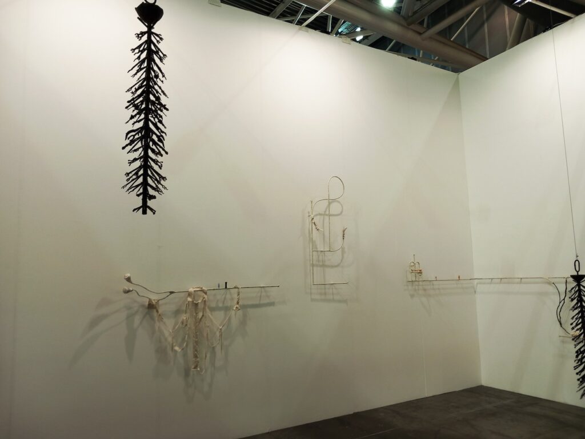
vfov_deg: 51.4
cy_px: 220
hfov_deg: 65.3
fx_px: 456
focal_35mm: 27
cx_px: 292
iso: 32
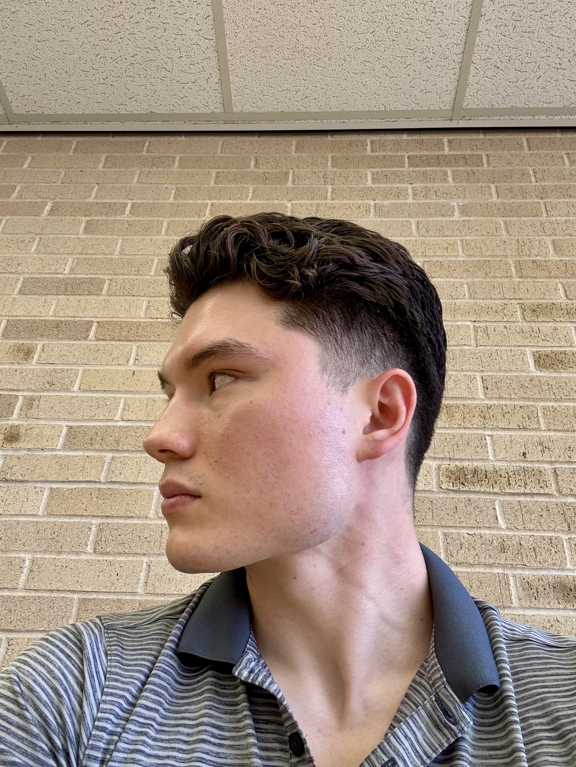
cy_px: 384
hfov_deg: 46.8
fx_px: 666
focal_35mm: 30
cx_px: 288
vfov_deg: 60.0
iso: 100
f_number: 1.9
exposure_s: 1/60
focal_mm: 2.69
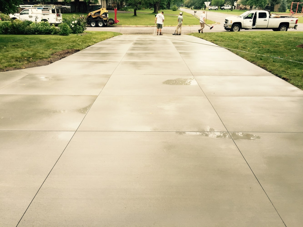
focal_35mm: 29
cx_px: 152
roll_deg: +0.0
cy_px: 114
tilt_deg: -22.3
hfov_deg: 61.7
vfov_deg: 48.2
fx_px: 254
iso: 32
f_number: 2.2
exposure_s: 1/120
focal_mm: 4.15
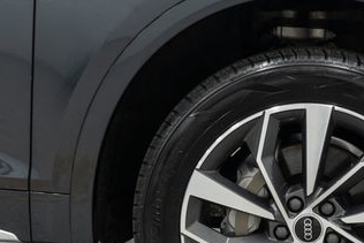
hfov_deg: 23.3
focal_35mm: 85
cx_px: 327
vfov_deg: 16.0
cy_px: 183
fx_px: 860
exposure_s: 1/40
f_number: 3.2
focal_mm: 28
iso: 400
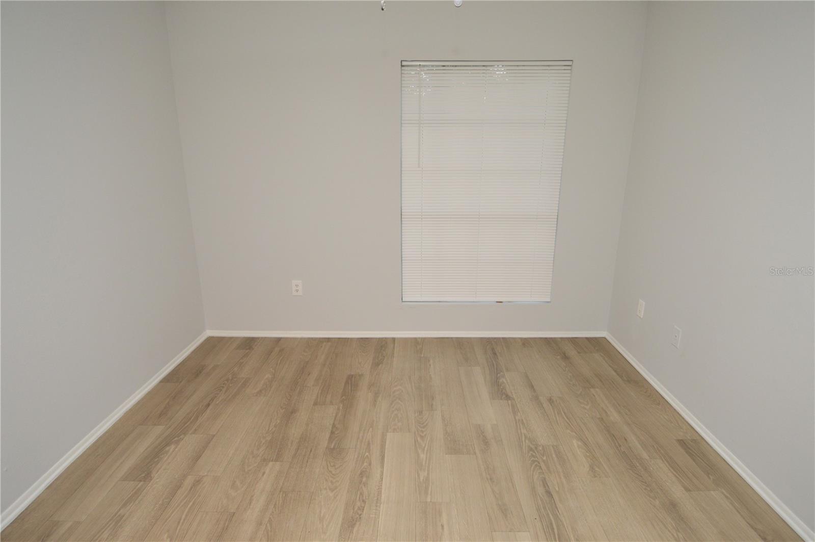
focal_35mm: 18
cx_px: 408
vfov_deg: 67.3
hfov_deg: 90.1
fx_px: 407
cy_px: 271
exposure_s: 1/60
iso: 640
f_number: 4
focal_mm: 12
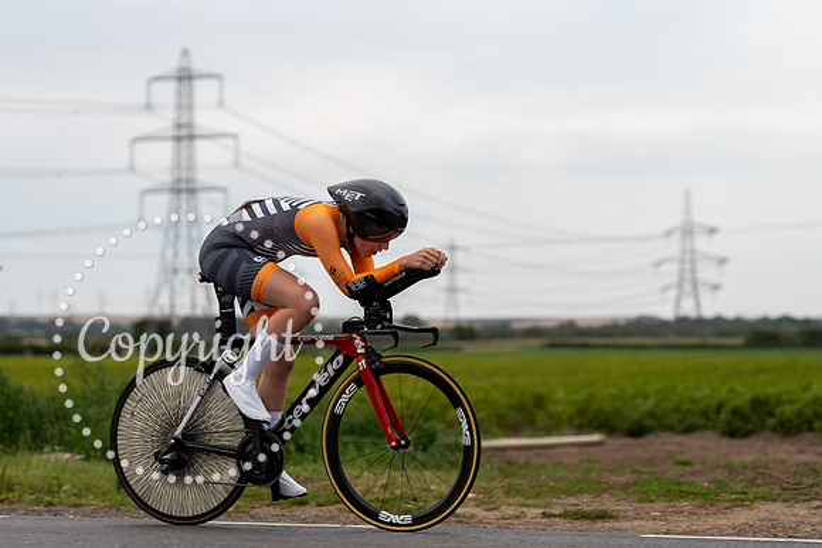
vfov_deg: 13.6
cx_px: 411
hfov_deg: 20.2
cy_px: 274
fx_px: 2307
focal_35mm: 101
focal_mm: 101
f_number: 3.2
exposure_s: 1/1000
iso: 800
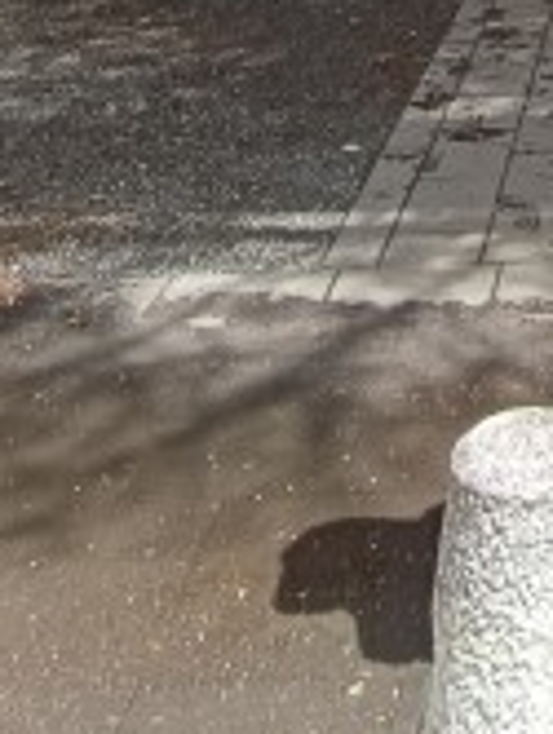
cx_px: 774
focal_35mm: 74
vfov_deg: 18.8
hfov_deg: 18.2
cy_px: -659
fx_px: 1572
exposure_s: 1/251
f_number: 2.2
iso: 50
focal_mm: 1.66
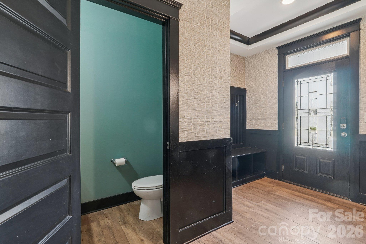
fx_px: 175
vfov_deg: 69.6
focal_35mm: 17
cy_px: 122
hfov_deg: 92.4
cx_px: 183
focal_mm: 11.5
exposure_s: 1/4
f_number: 8
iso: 400
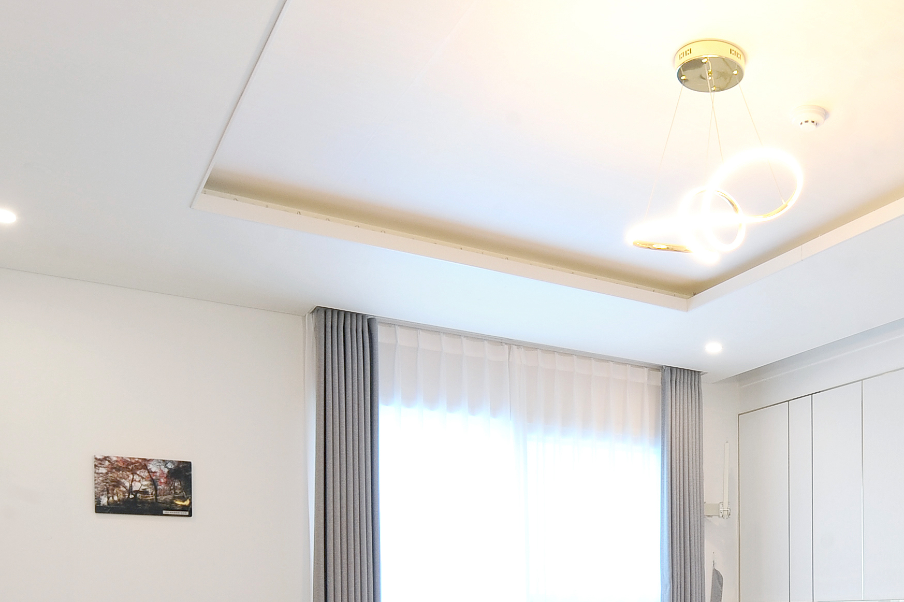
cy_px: 619
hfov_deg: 46.8
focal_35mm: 39
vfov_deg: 31.3
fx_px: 979
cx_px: 728
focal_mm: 16
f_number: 11
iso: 400
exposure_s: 1/6
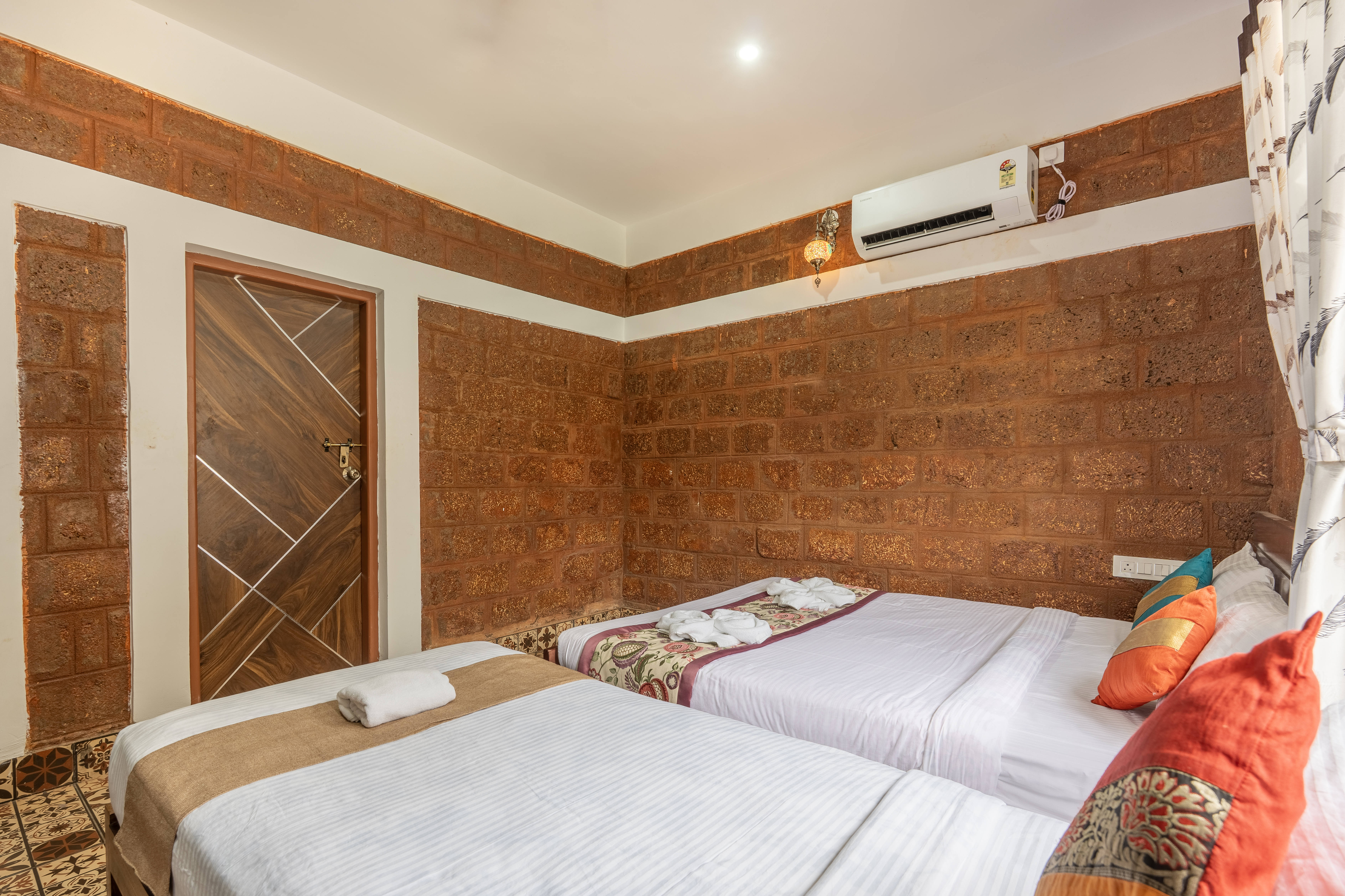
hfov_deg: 96.7
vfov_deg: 73.7
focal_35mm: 16
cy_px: 448
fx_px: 598
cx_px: 672
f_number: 8
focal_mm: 16
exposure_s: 1/60
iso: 100
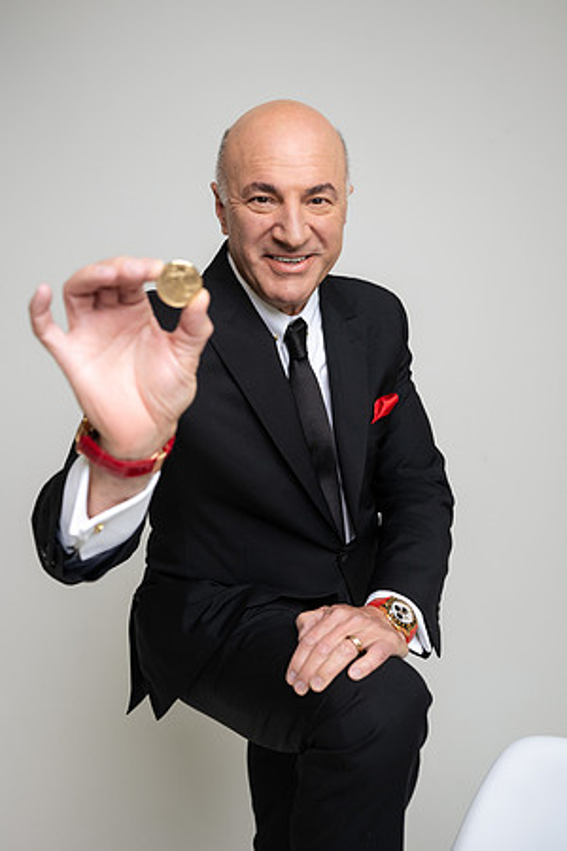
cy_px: 426
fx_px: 827
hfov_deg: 37.9
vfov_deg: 54.4
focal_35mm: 35
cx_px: 284
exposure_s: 1/125
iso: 400
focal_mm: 35
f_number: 4
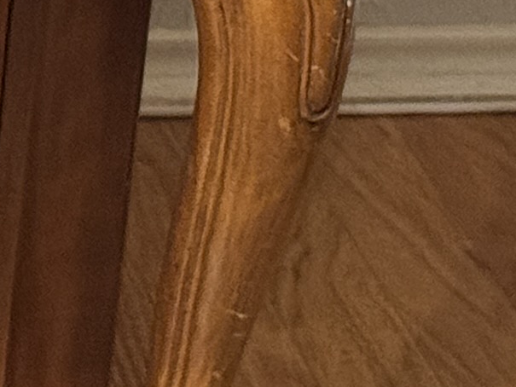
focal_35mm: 320
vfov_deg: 4.6
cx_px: -1133
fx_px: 4771
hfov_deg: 5.7
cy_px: -195
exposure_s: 1/40
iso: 500
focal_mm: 6.76
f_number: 1.78
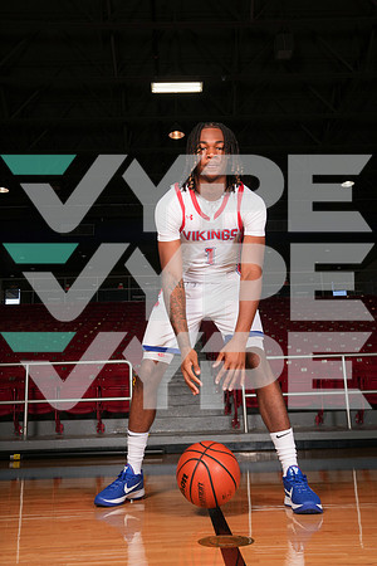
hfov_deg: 37.9
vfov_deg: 54.4
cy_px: 283
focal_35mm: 35
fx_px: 550
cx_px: 188
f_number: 8
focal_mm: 35
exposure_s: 1/200
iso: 400
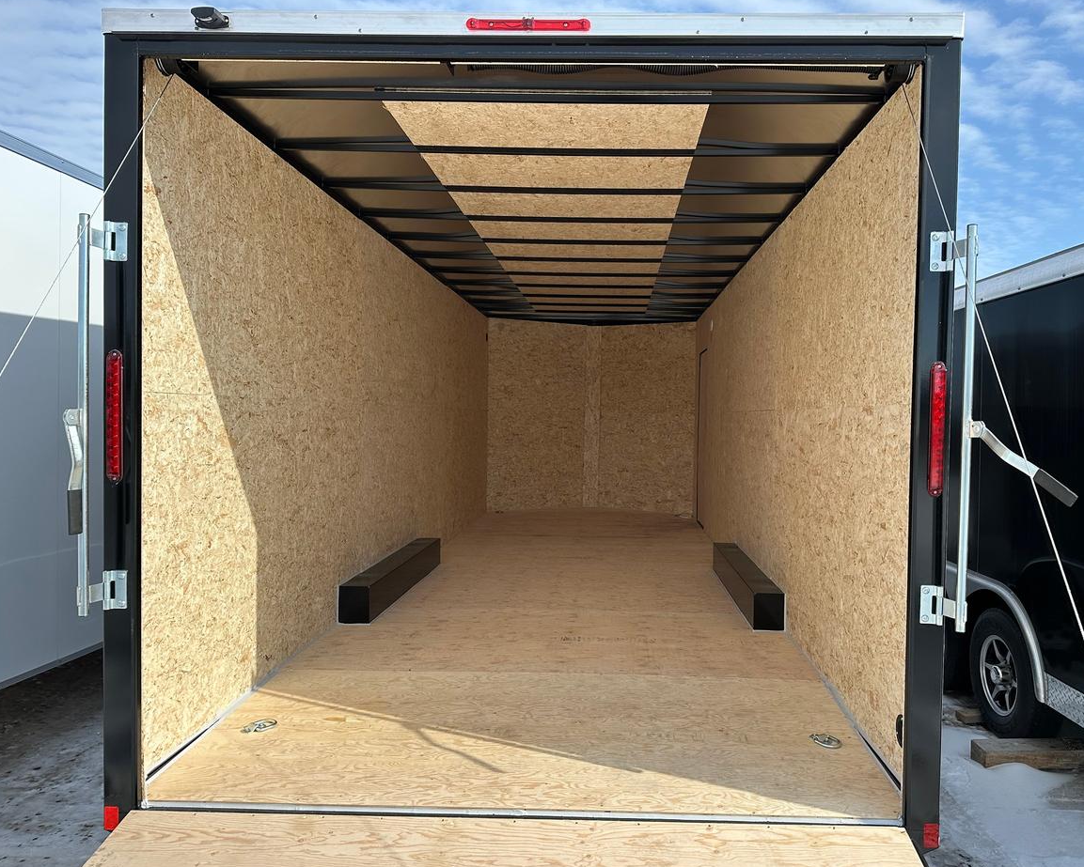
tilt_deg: -0.3
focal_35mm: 26
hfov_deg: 65.9
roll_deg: -0.8
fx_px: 834
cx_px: 597
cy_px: 442
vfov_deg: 54.9
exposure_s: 1/4545
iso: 80
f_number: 1.78
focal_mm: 6.86
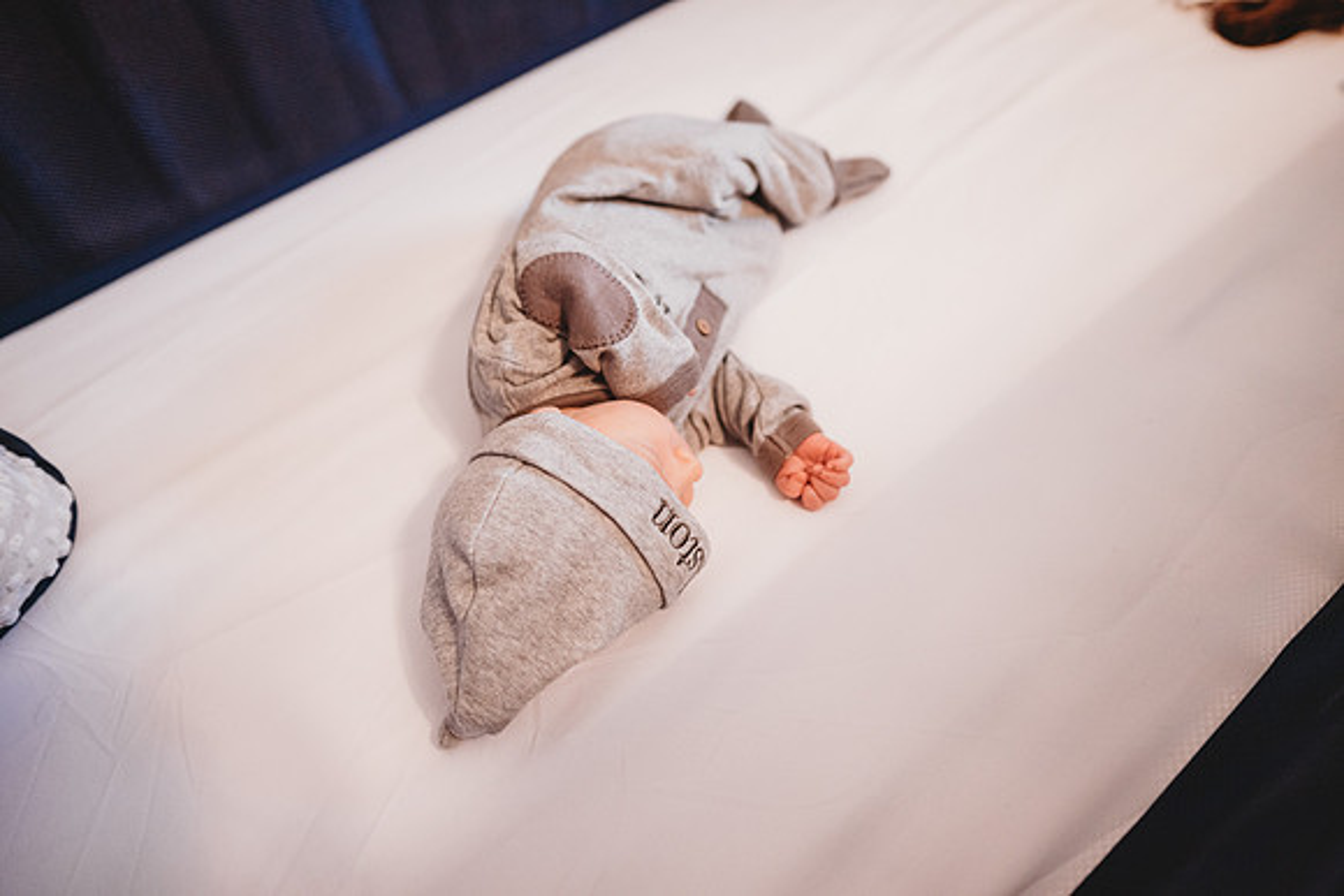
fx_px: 896
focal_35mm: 24
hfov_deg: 73.7
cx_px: 672
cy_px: 448
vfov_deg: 53.2
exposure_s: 1/160
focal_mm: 24
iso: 800
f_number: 2.2
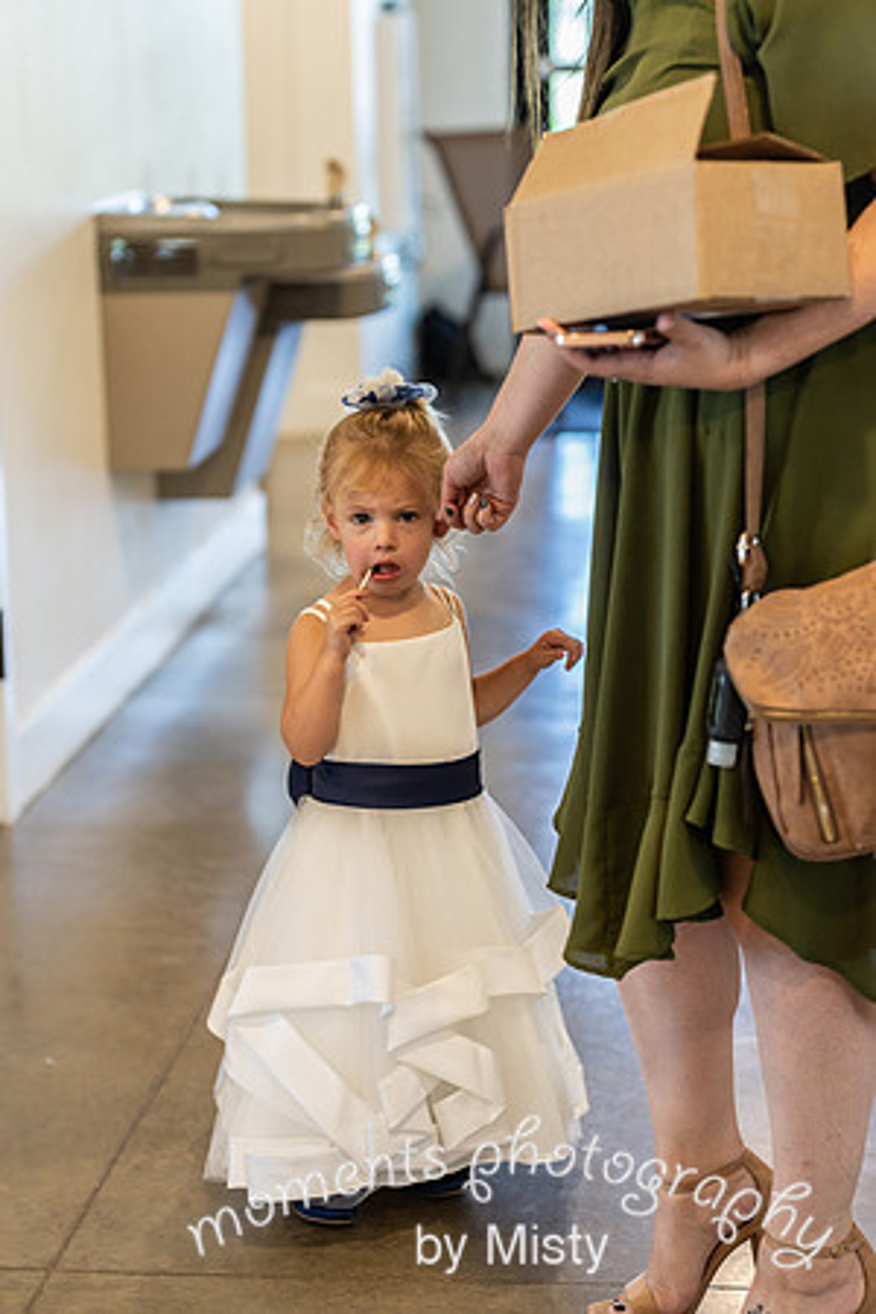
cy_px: 657
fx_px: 3102
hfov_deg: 16.1
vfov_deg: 23.9
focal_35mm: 85
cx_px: 438
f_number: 2.8
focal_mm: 85
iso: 800
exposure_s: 1/160
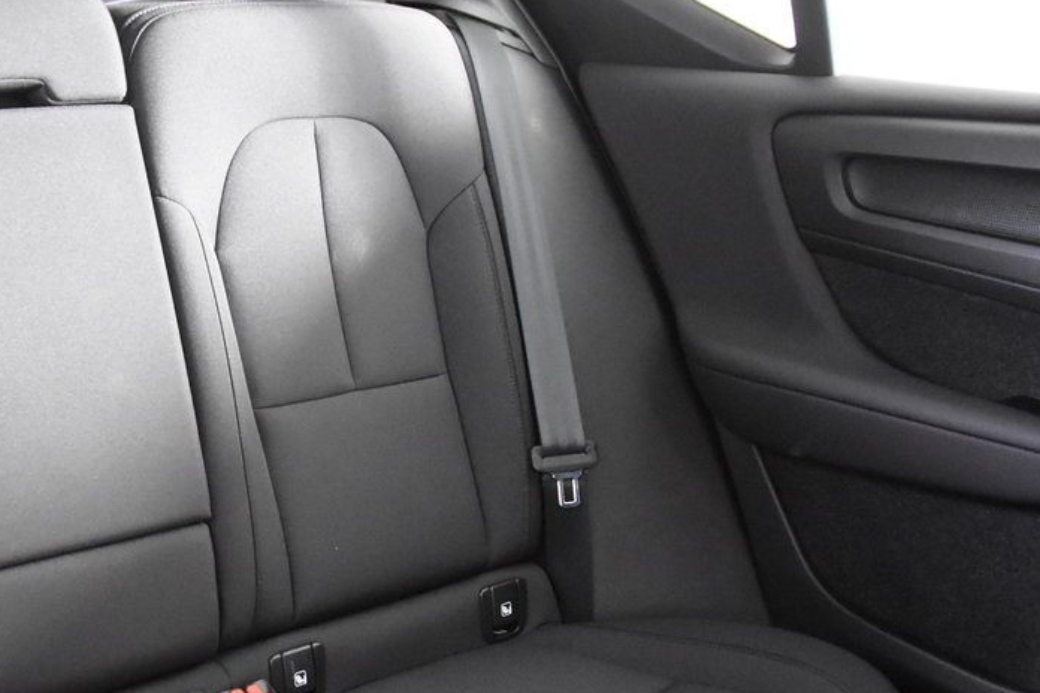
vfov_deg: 28.6
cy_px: 437
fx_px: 1355
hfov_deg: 38.8
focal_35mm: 47
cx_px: 88
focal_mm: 17
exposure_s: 1/25
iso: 7200
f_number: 2.8
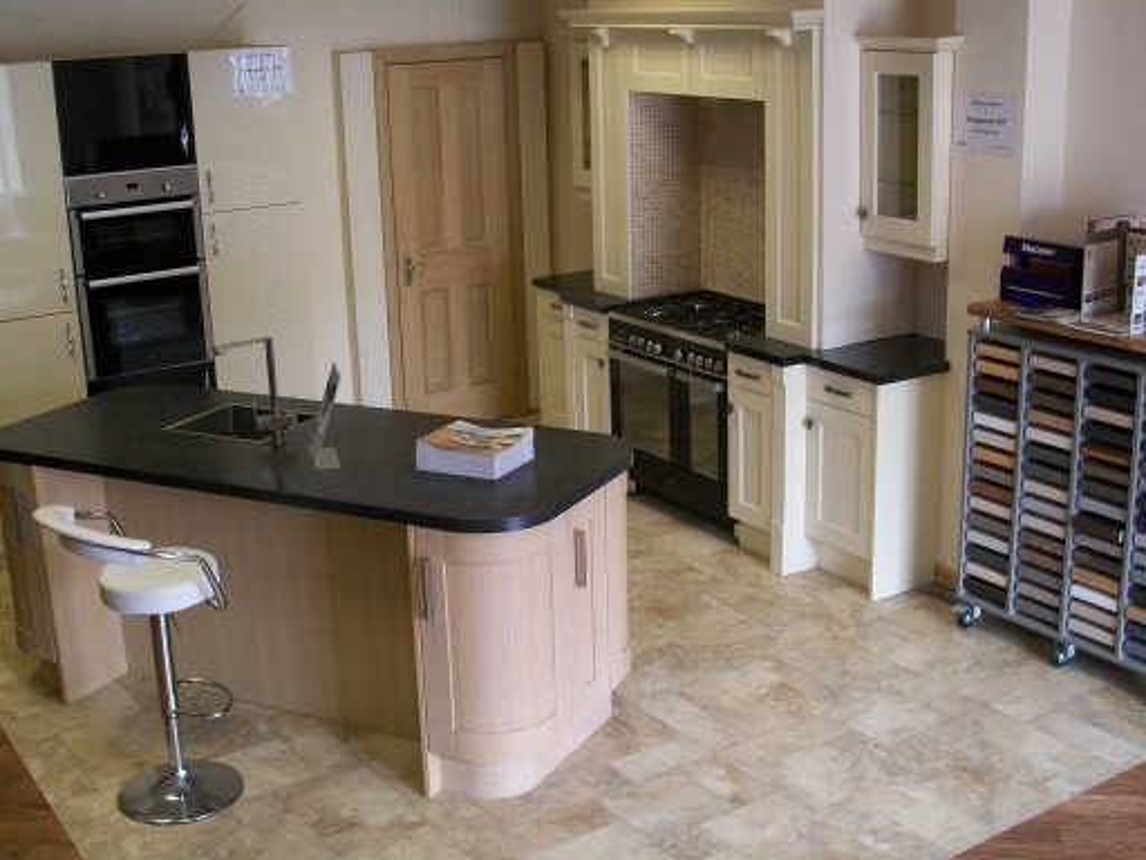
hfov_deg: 42.9
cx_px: 573
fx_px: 1457
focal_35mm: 44
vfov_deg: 32.9
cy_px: 430
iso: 160
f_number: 3.5
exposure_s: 1/40
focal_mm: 7.8
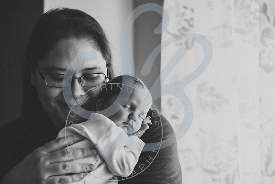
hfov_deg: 28.8
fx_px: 535
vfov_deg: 19.5
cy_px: 92
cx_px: 138
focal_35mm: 70
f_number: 3.5
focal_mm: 70
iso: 250
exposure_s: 1/125
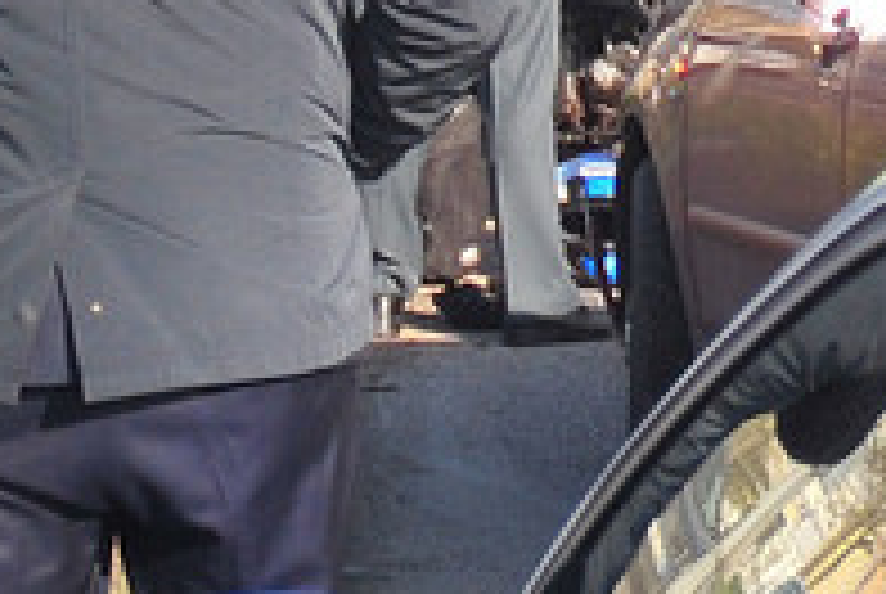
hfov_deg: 7.2
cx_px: 1812
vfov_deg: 5.0
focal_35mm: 274
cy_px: -364
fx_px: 6745
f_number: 3.8
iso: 200
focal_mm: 25
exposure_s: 1/1000
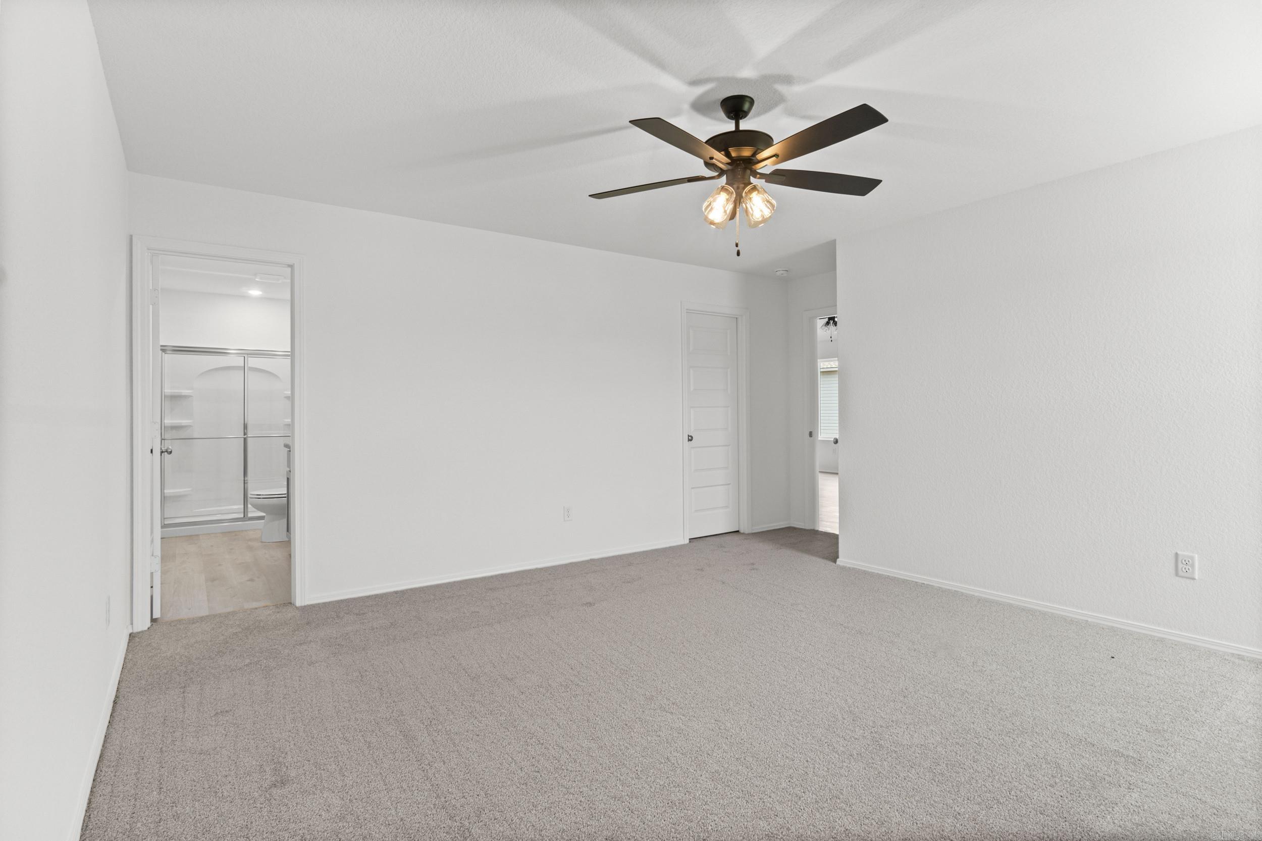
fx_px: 631
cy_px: 420
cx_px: 631
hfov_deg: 90.0
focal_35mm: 18
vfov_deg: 67.4
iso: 250
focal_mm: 12
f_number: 9
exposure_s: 1/6
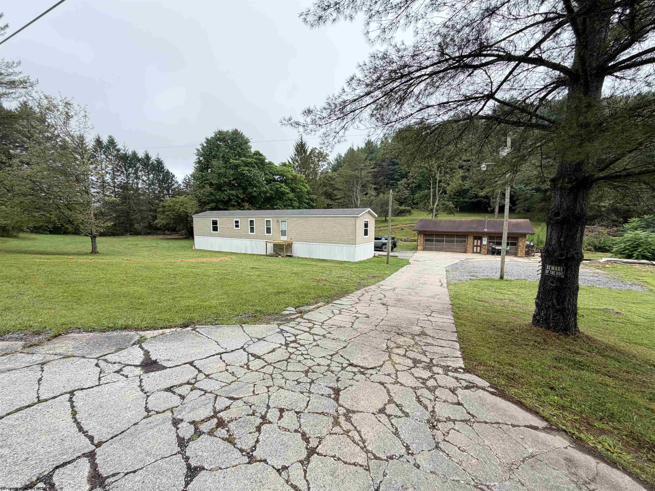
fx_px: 265
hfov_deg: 102.1
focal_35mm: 14
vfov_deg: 85.7
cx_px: 328
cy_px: 246
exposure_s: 1/216
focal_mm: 2.22
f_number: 2.2
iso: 40
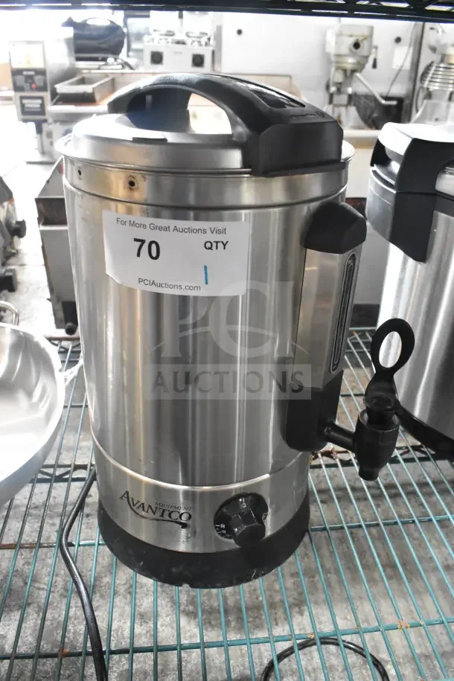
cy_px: 340
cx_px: 227
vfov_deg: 61.9
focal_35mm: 30
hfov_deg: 43.6
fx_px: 567
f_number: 6.3
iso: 6400
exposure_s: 1/160
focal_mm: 20
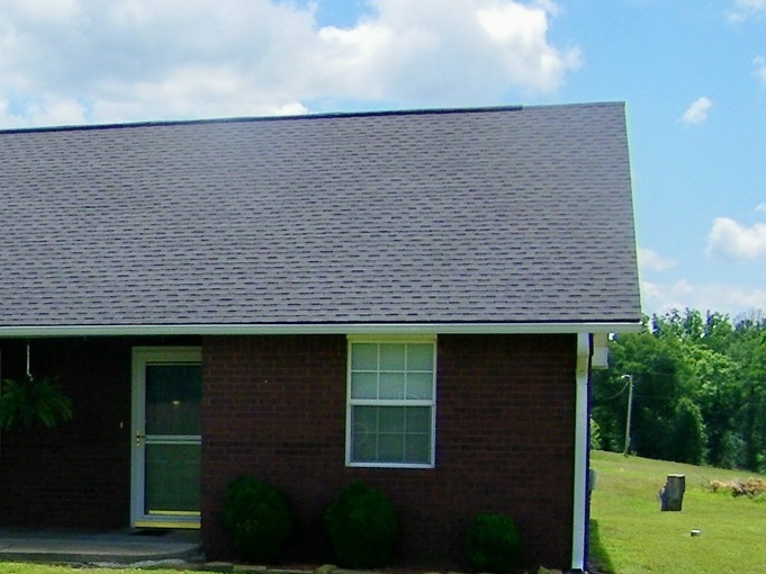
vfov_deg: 18.2
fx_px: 1747
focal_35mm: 79
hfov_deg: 22.5
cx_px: -191
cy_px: 564
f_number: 7
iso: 80
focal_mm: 5
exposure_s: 1/250
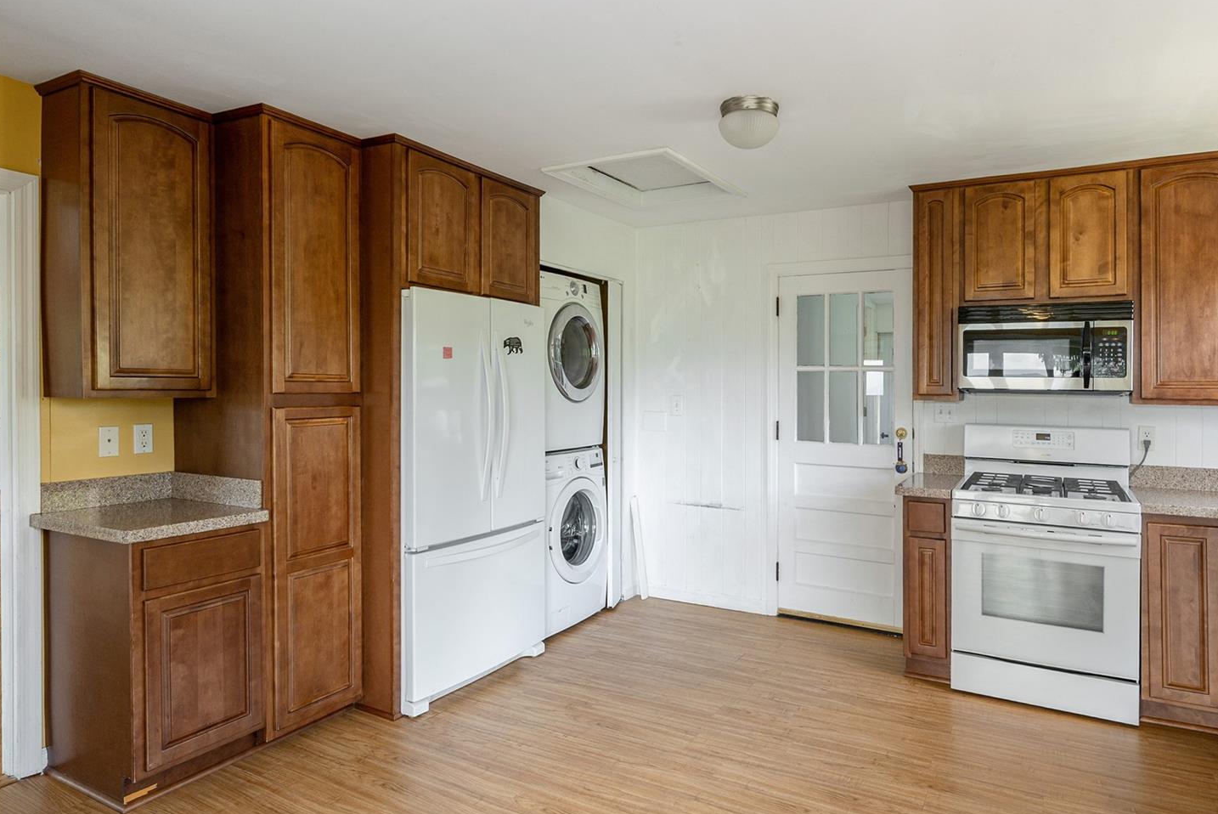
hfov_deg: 83.4
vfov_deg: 62.0
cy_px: 427
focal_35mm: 20
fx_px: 677
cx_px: 701
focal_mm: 14
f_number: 7.1
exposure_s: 1/30
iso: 320
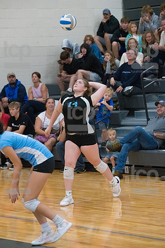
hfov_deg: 10.0
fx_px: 941
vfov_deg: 15.0
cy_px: 119
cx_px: 81
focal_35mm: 137
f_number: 4.5
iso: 6400
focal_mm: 130
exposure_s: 1/1000
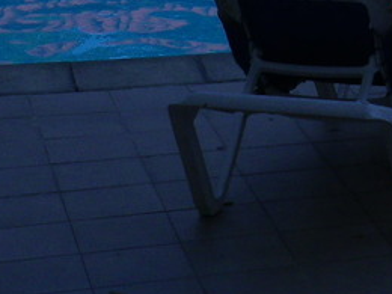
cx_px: 591
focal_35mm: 189
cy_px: -276
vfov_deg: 7.6
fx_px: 2140
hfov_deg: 10.1
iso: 100
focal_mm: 7.3
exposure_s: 1/125
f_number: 10
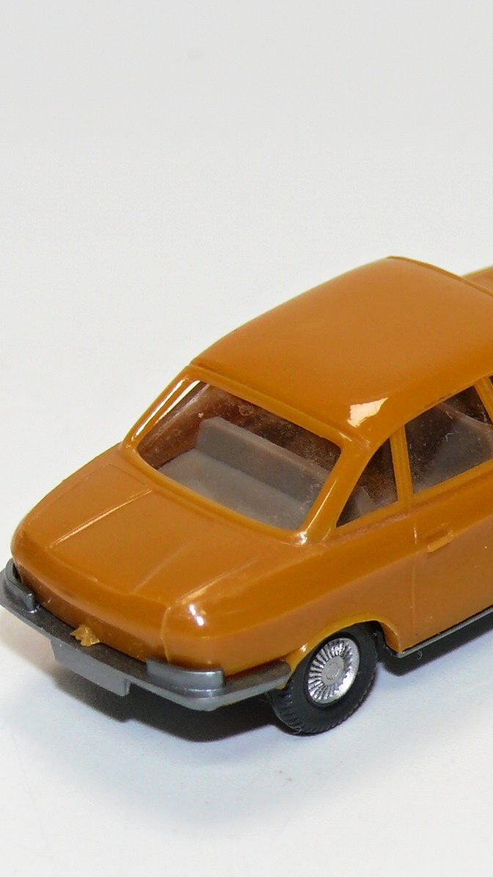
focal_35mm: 213
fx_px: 4951
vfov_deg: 10.1
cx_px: 417
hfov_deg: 5.7
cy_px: 437
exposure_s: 1/30
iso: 100
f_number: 4
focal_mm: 17.3
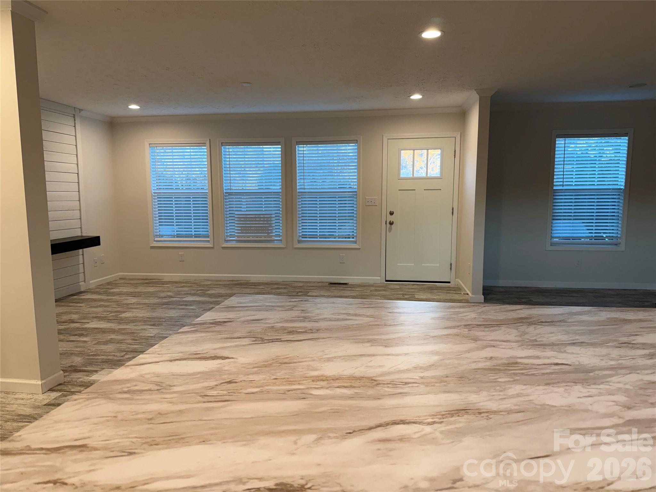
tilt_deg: -6.5
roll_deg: +0.8
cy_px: 246
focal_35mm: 24
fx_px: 455
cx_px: 328
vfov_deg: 56.8
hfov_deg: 71.6
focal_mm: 6.76
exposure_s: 1/120
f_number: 1.78
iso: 125
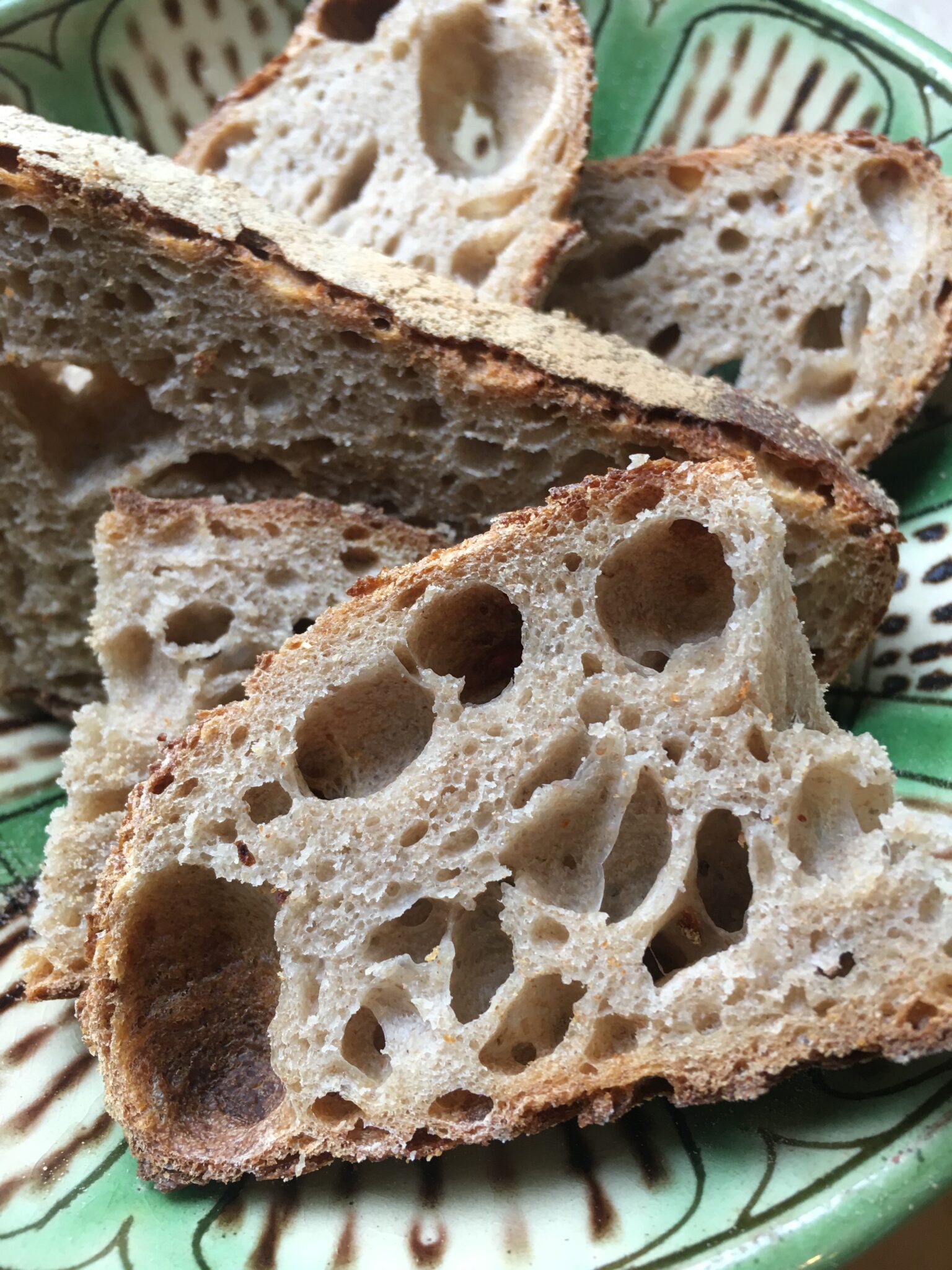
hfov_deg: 48.2
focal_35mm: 29
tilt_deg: -58.2
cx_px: 476
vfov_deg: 61.7
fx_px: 1063
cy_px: 635
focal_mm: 4.15
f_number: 2.2
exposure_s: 1/17
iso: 32
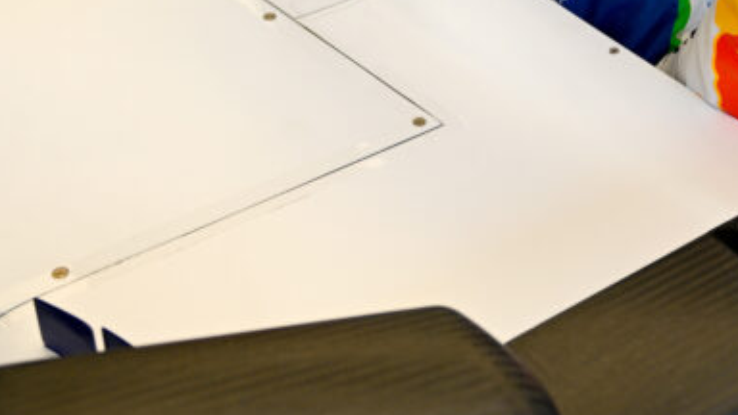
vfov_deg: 16.5
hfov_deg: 30.9
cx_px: 548
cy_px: -197
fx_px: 1311
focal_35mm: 67
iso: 200
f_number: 2.8
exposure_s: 1/1000
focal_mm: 24
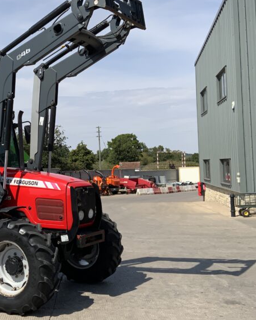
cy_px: 145
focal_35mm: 51
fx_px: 483
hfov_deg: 29.0
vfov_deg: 36.6
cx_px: 51
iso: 16
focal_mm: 3
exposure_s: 1/2320
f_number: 1.8
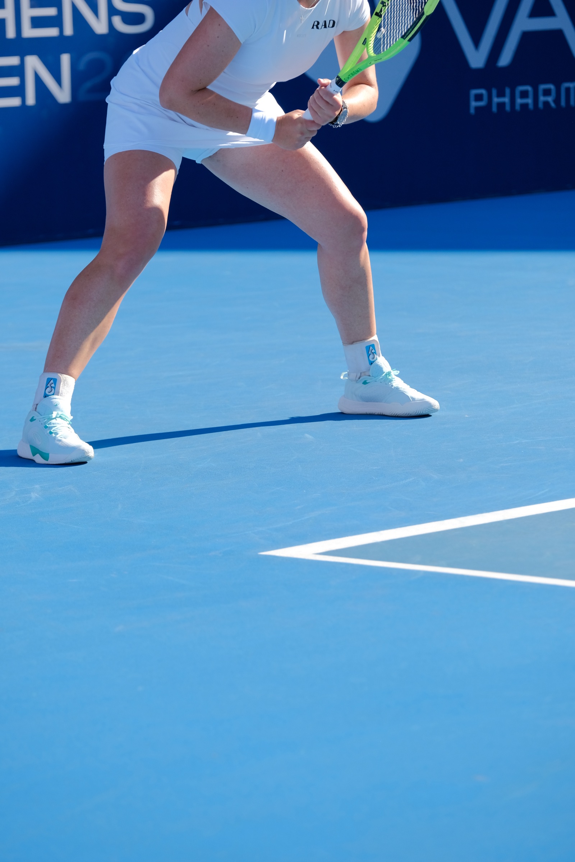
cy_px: 431
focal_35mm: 186
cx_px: 288
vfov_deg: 11.1
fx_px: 4456
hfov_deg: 7.4
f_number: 4
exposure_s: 1/2000
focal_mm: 124.3
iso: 640
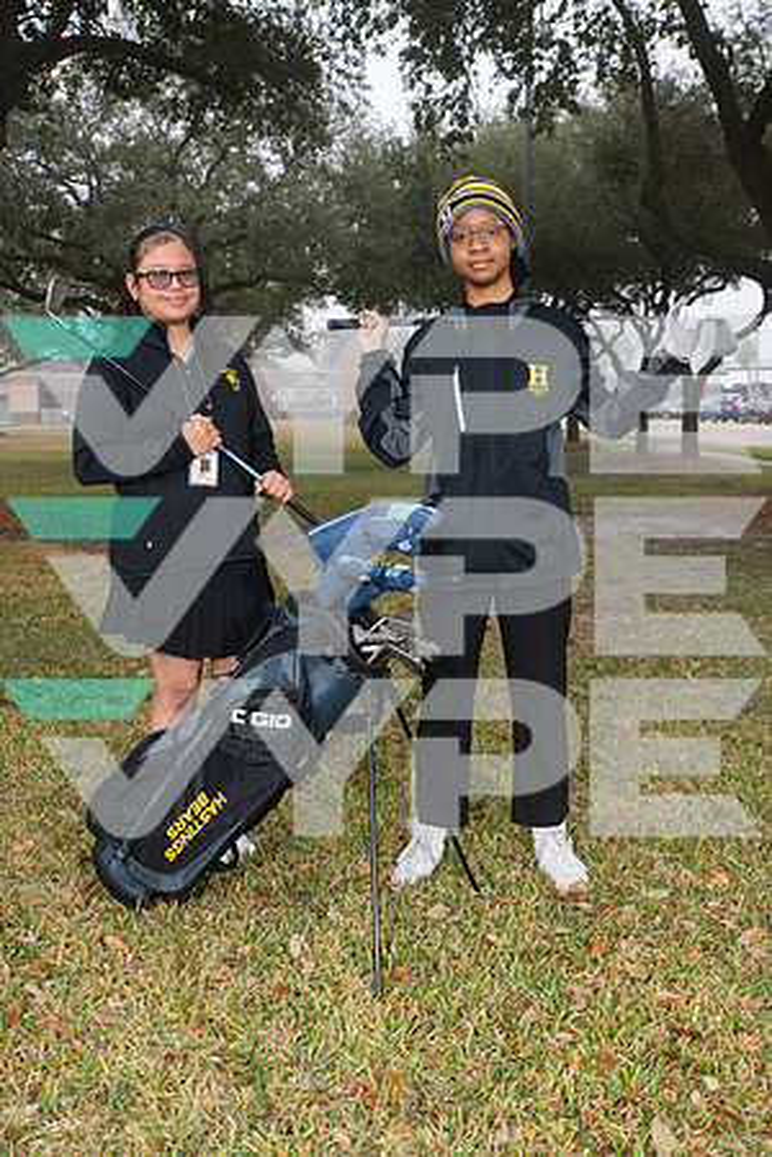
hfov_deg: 35.1
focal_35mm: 38
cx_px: 386
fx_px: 1222
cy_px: 578
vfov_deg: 50.7
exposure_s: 1/250
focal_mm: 38
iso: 250
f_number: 7.1
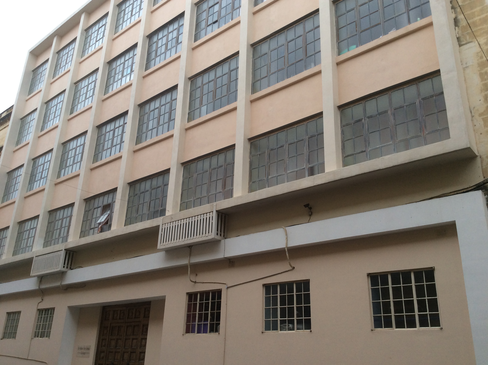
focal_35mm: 32
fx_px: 450
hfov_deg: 56.9
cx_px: 244
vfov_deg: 44.1
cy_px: 182
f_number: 2.4
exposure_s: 1/200
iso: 32
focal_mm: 3.3
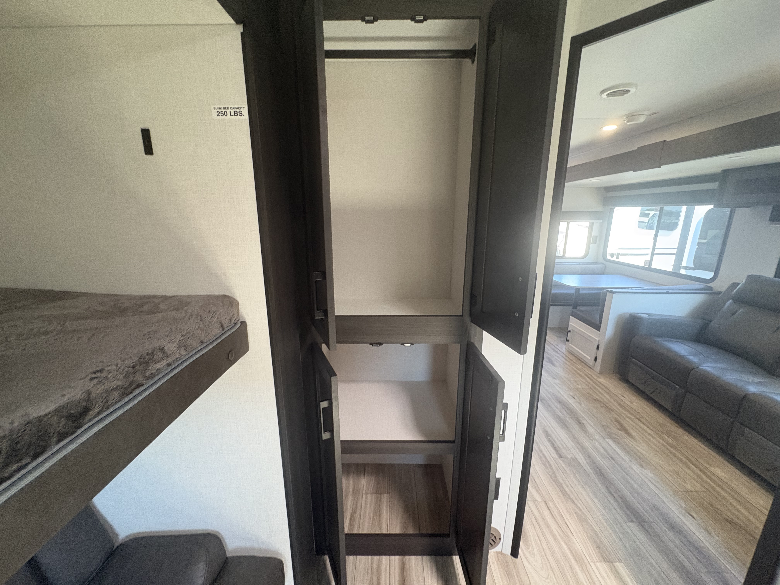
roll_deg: +1.5
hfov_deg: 102.1
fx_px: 315
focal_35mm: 14
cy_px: 292
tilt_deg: -12.7
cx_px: 390
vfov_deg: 85.7
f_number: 2.2
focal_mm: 2.22
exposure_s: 1/60
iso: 640
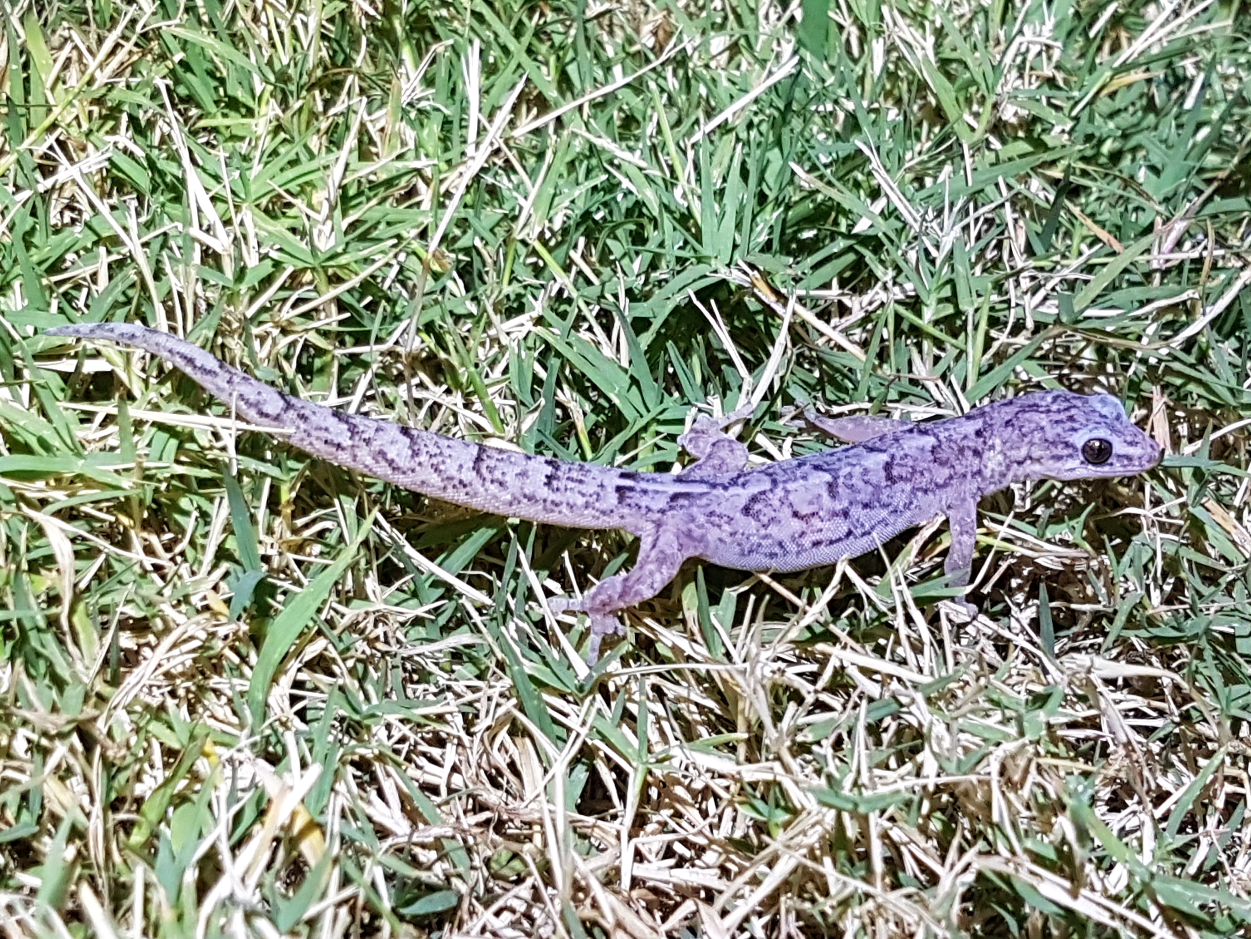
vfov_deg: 49.7
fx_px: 1012
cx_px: 655
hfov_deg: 63.4
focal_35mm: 28
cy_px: 439
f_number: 1.7
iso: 125
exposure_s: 1/60
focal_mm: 4.2
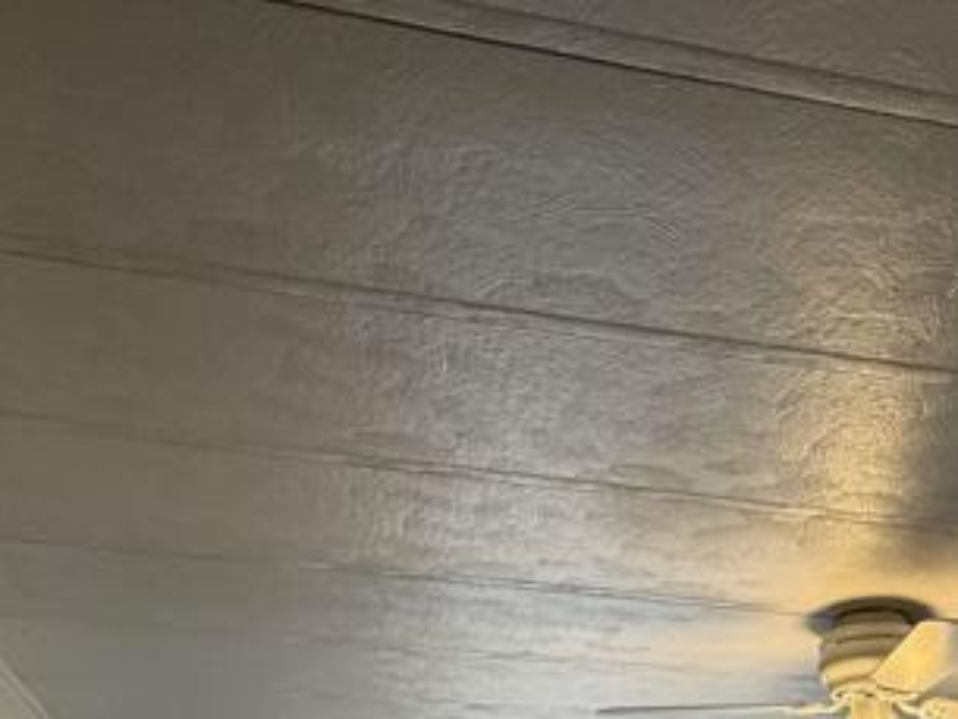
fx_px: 1301
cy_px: 1199
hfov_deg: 39.5
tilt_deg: -5.7
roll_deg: +1.5
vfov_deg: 22.4
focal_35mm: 47
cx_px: 700
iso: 200
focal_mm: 2.22
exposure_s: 1/60
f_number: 2.2
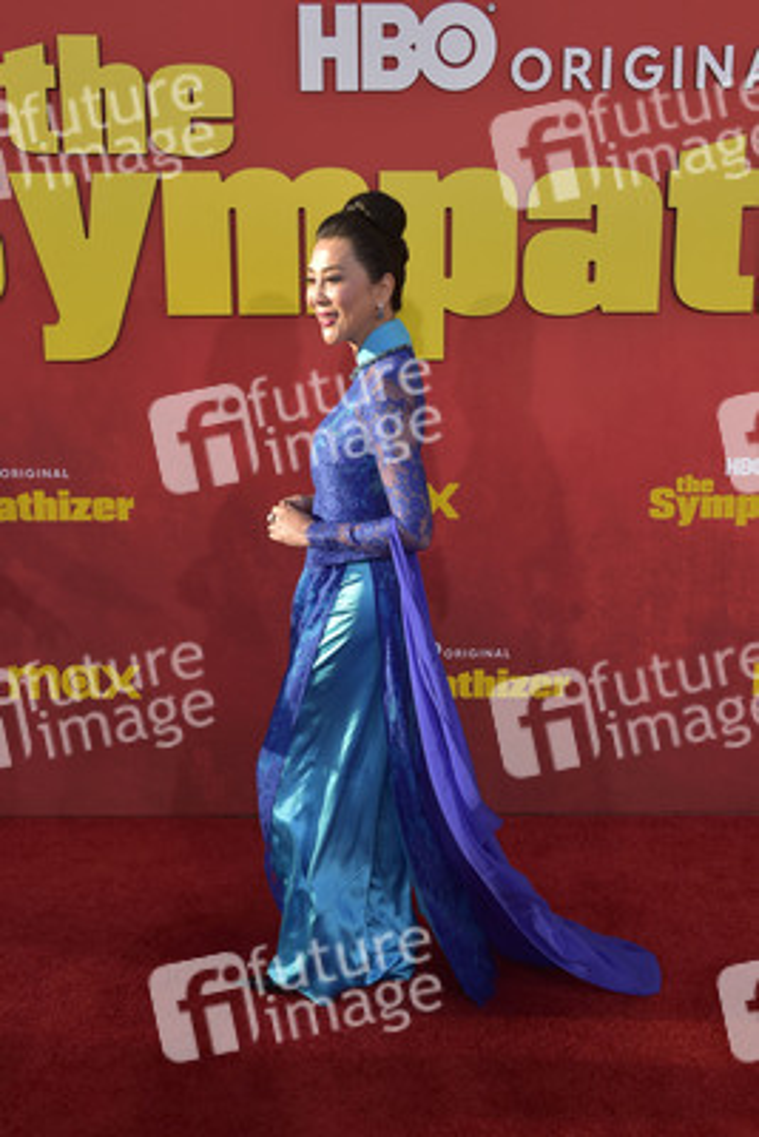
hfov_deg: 35.1
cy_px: 568
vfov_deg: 50.7
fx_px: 1201
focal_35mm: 38
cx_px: 380
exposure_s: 1/1600
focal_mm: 38
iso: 640
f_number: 6.3
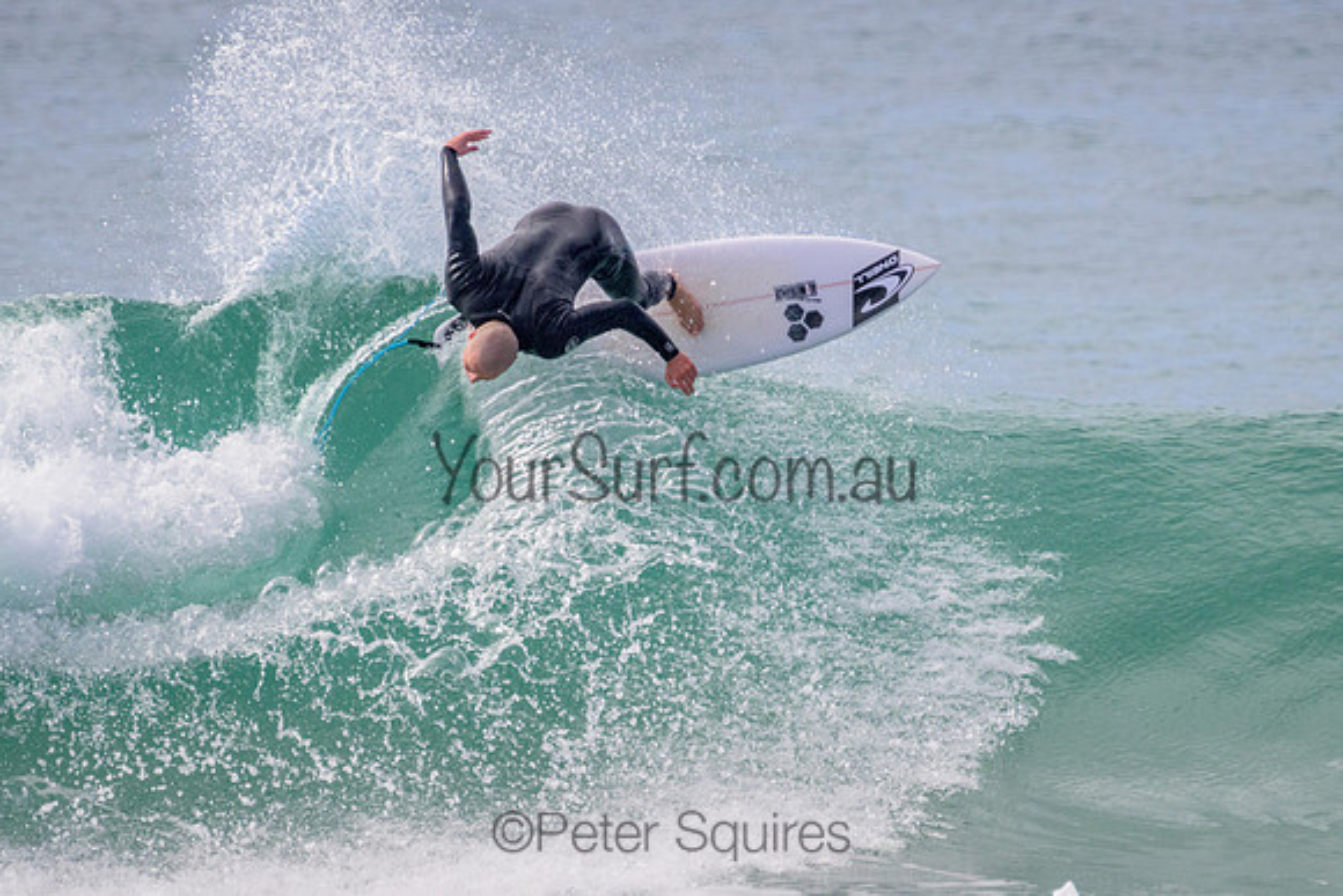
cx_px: 800
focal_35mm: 1086
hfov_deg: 1.9
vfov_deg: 1.3
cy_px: 485
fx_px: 40525
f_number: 11
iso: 900
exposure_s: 1/2000
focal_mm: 800
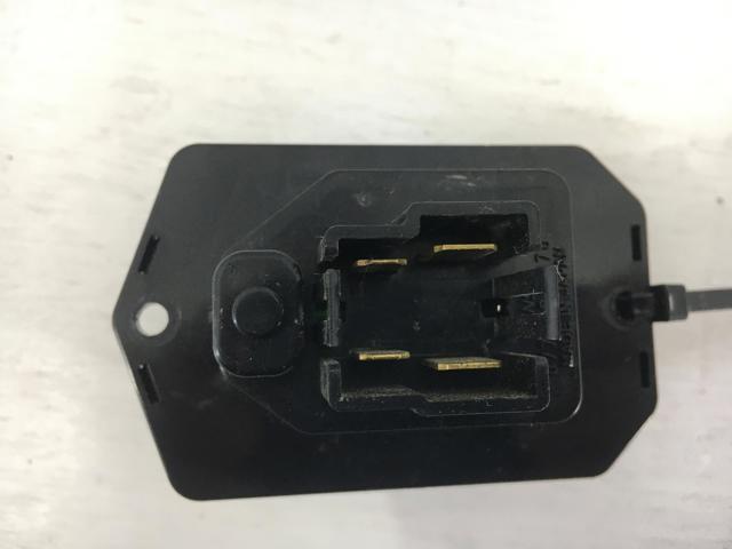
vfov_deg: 48.2
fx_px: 613
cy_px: 274
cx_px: 366
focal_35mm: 29
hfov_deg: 61.7
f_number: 2.2
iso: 40
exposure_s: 1/33
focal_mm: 4.15
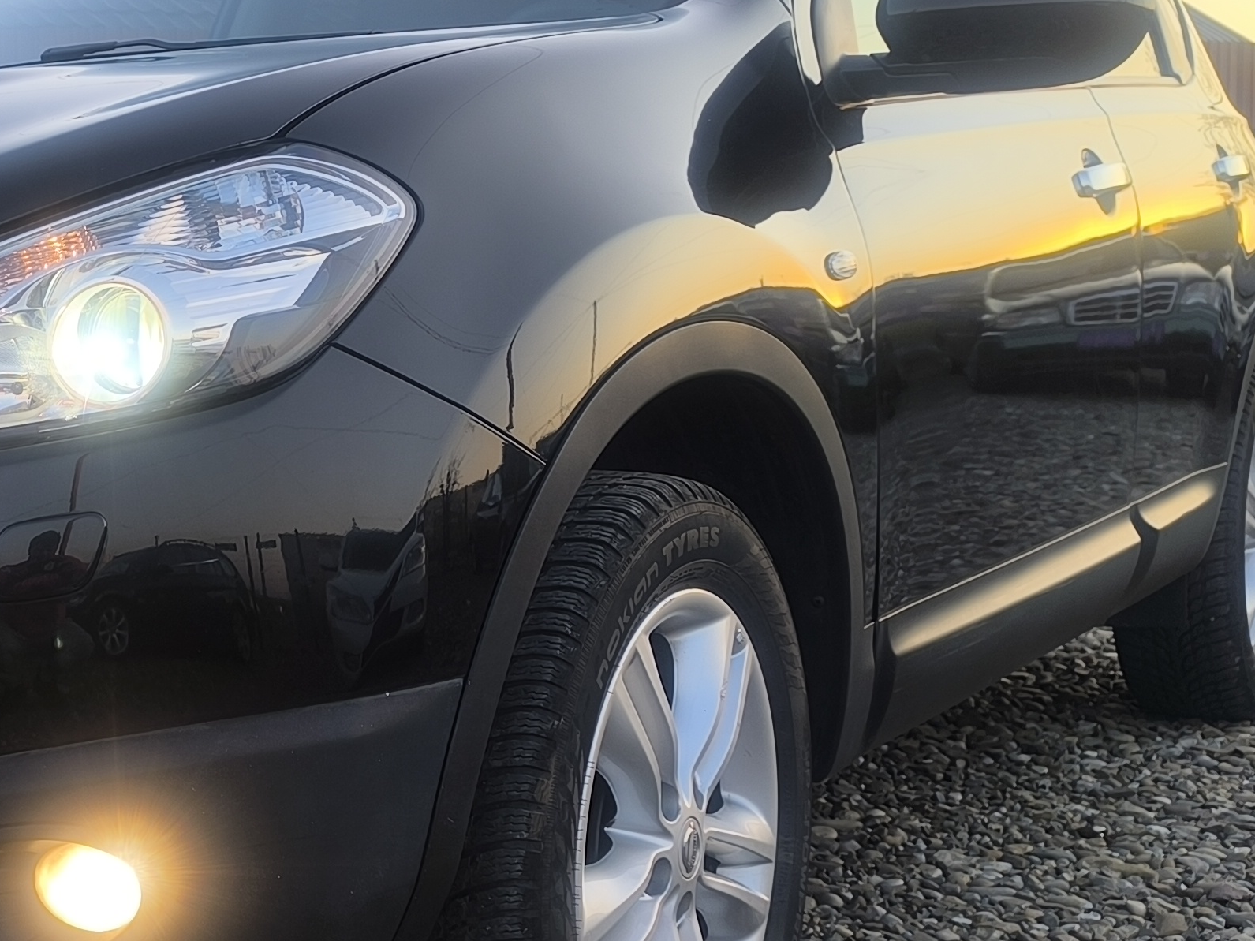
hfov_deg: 31.0
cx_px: 95
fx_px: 2139
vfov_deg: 24.8
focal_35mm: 59
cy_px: 527
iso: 50
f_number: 1.65
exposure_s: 1/162
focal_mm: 6.14
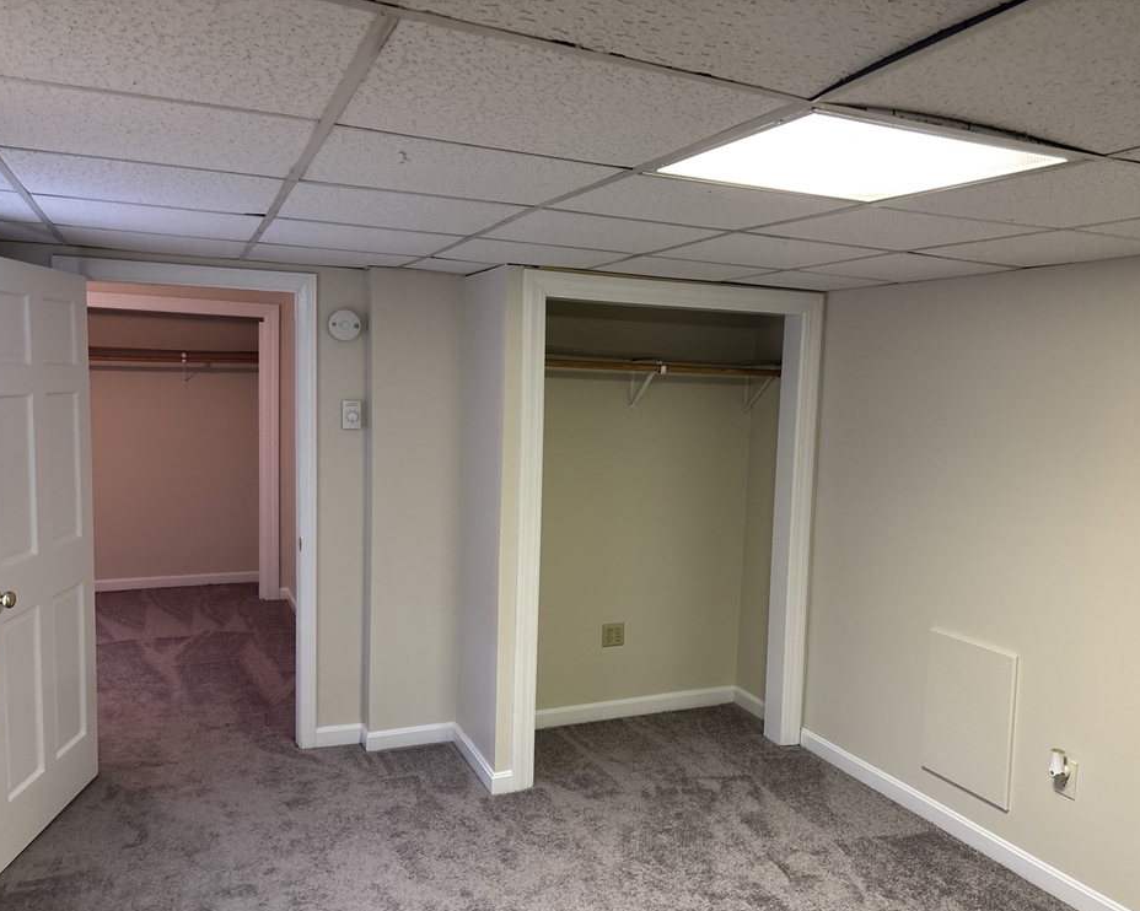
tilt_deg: -5.7
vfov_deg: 51.5
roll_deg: -2.3
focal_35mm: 28
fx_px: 945
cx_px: 613
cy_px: 468
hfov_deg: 62.1
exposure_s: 1/60
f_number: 1.6
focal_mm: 5.96
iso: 250
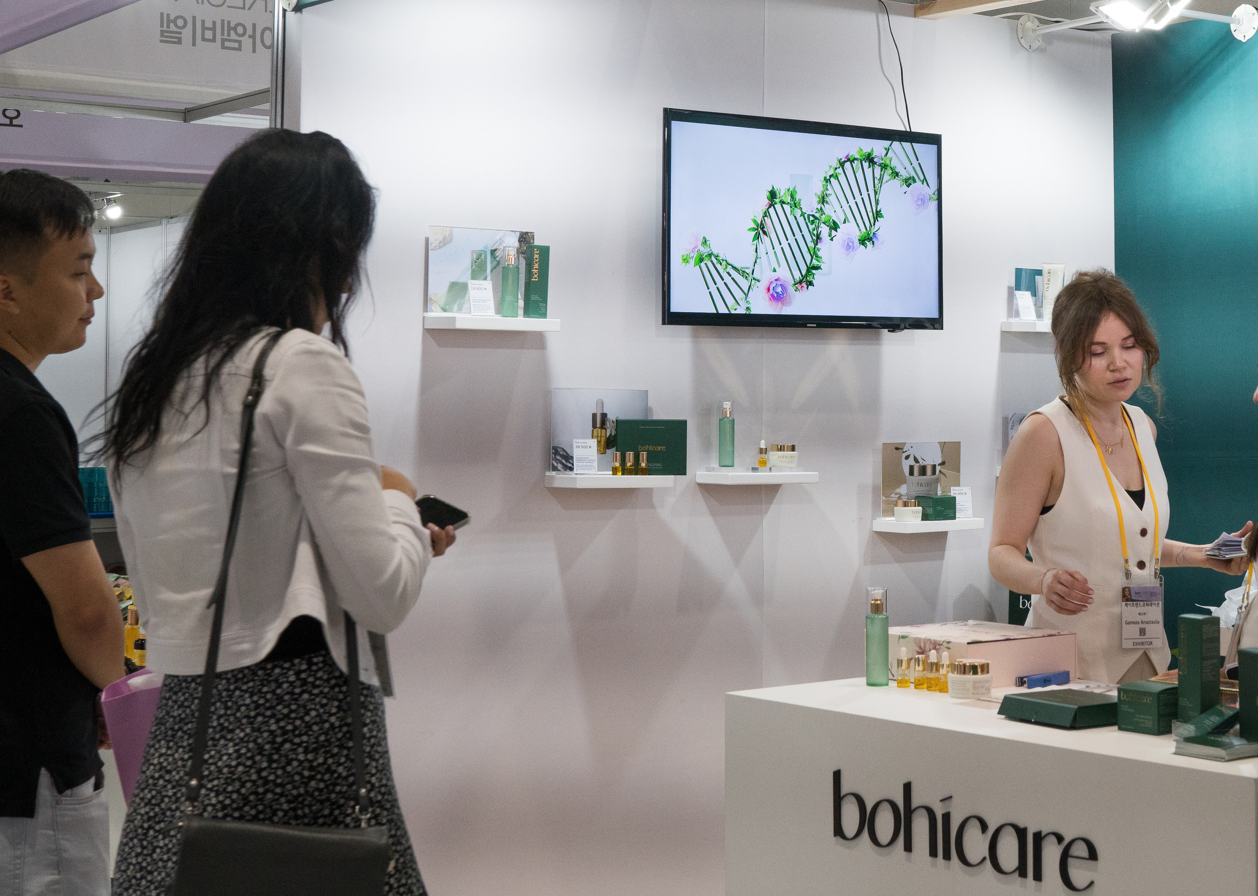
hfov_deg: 30.1
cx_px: 918
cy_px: 270
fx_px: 2305
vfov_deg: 21.9
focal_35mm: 65
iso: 2000
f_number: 6.3
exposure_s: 1/160
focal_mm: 35
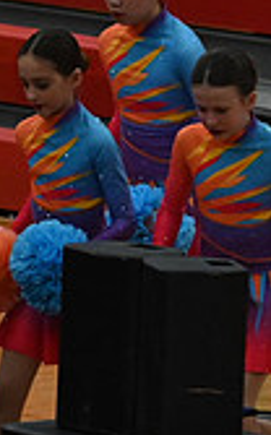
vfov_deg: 2.6
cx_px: -482
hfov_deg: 1.6
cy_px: 244
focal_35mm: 821
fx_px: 9727
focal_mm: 155
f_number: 4
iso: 5000
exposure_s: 1/500
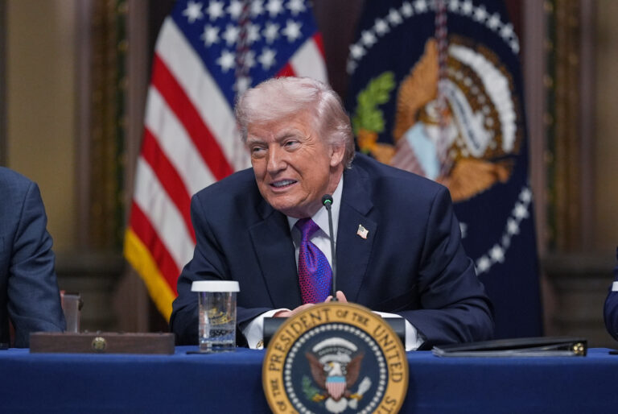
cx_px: 309
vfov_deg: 6.1
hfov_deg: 9.1
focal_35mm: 225
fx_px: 3867
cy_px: 207
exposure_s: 1/400
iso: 2500
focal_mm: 150
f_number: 2
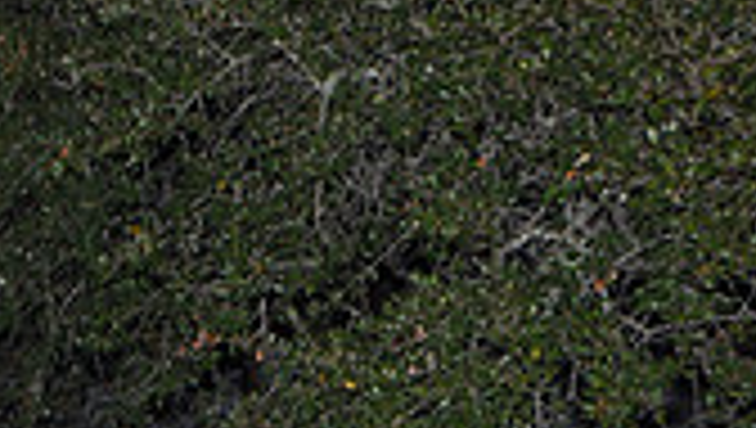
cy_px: 534
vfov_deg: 7.7
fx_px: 3147
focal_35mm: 157
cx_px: -536
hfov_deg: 12.7
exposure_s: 1/60
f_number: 5.6
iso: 200
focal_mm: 29
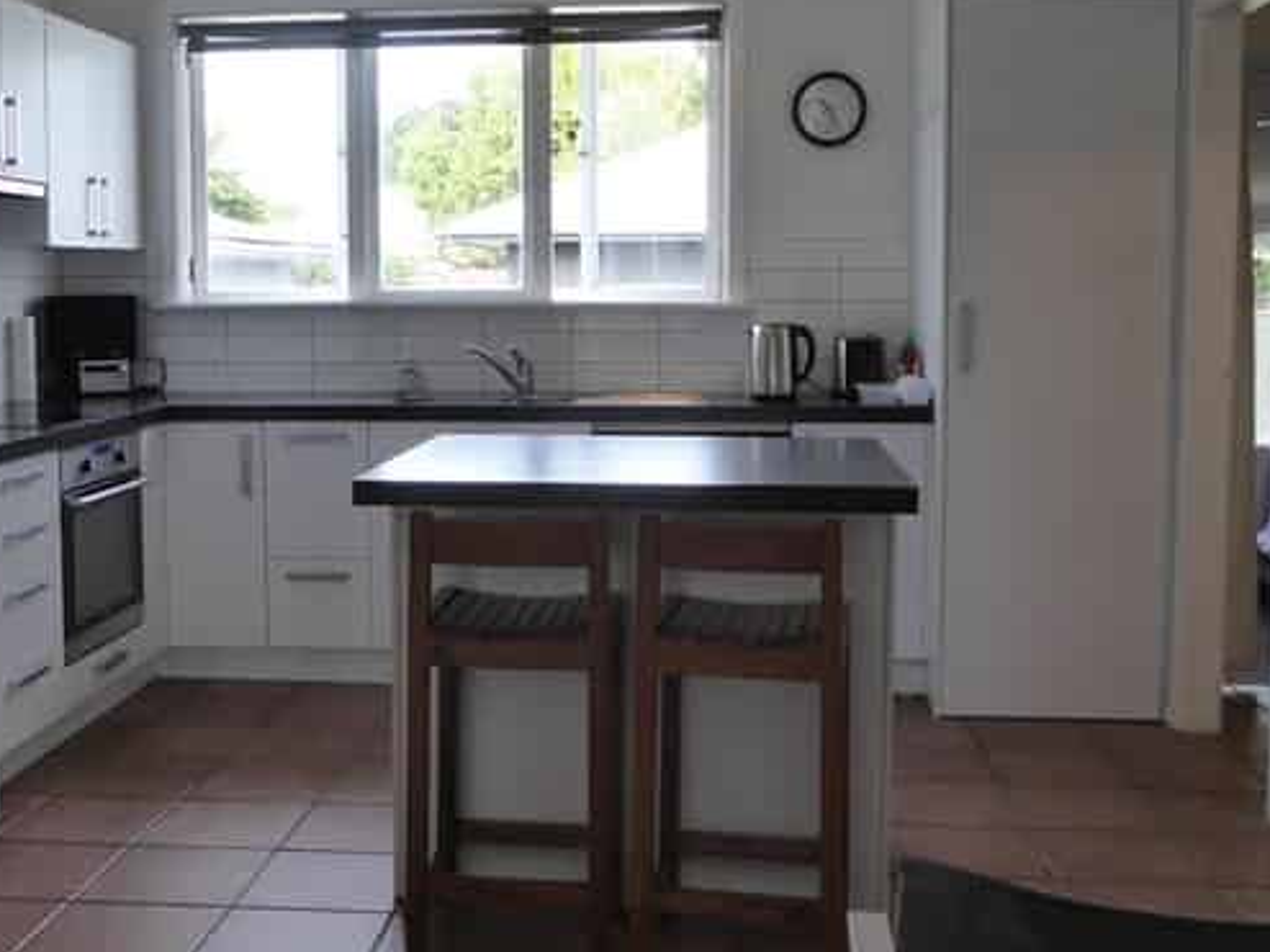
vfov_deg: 39.6
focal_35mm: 36
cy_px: 416
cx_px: 519
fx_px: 1320
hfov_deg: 51.1
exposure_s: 1/100
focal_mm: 4.3
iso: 200
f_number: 3.3
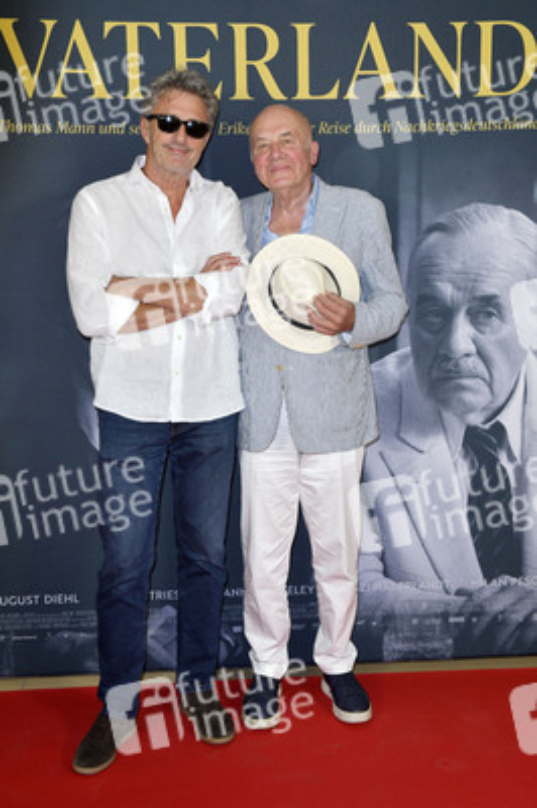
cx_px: 268
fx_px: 1076
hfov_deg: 28.0
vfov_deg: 41.1
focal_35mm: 48
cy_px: 404
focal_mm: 48
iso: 640
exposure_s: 1/250
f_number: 7.1
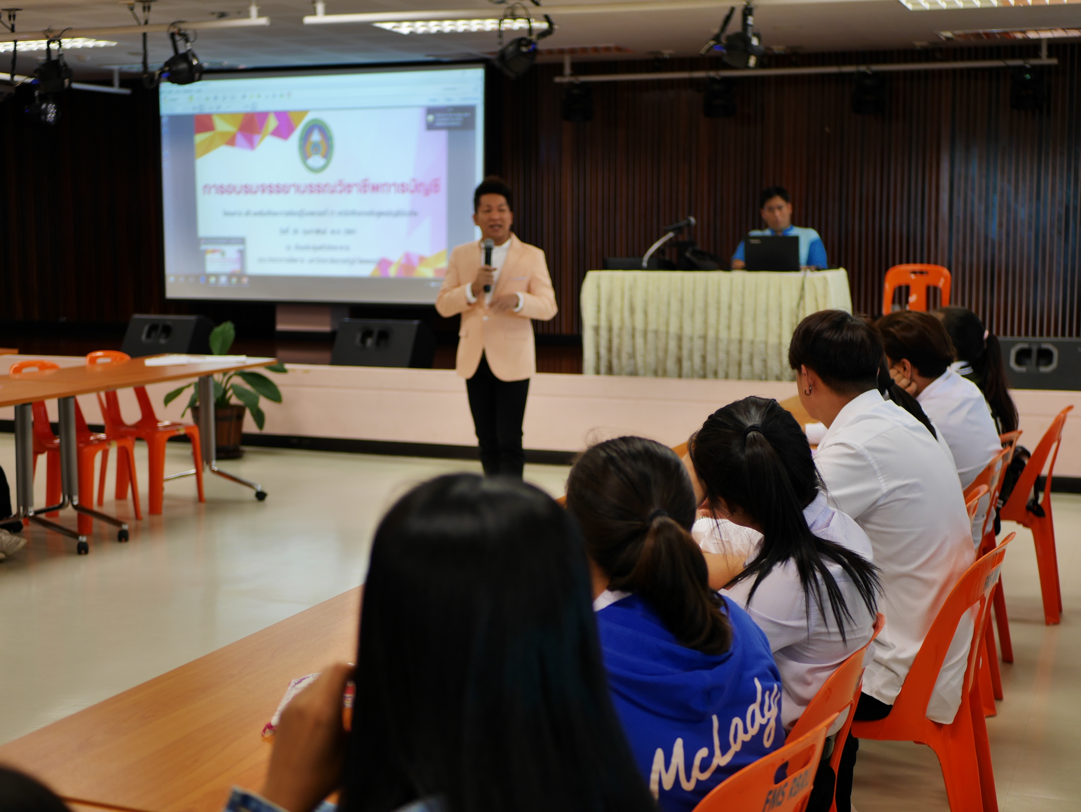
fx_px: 1562
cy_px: 406
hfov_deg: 38.2
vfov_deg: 29.1
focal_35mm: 50
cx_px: 540
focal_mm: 25
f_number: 1.8
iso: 200
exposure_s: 1/125
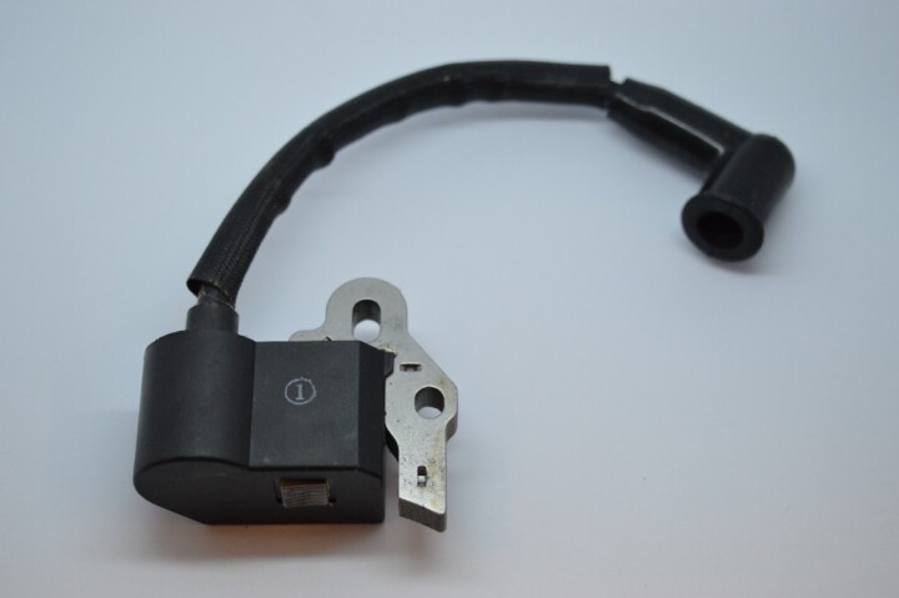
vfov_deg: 22.6
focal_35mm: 60
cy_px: 299
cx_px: 450
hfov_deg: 33.4
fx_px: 1497
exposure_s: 1/125
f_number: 5.6
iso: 400
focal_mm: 40
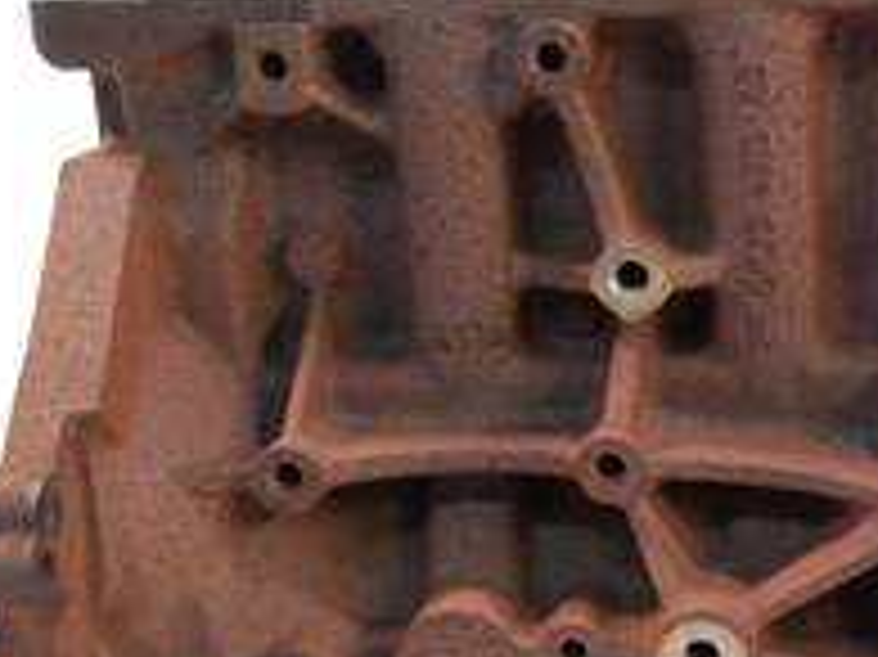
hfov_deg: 25.1
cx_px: 878
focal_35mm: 74
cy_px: 432
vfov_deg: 19.8
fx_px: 1876
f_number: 3.6
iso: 3200
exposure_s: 1/125
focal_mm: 15
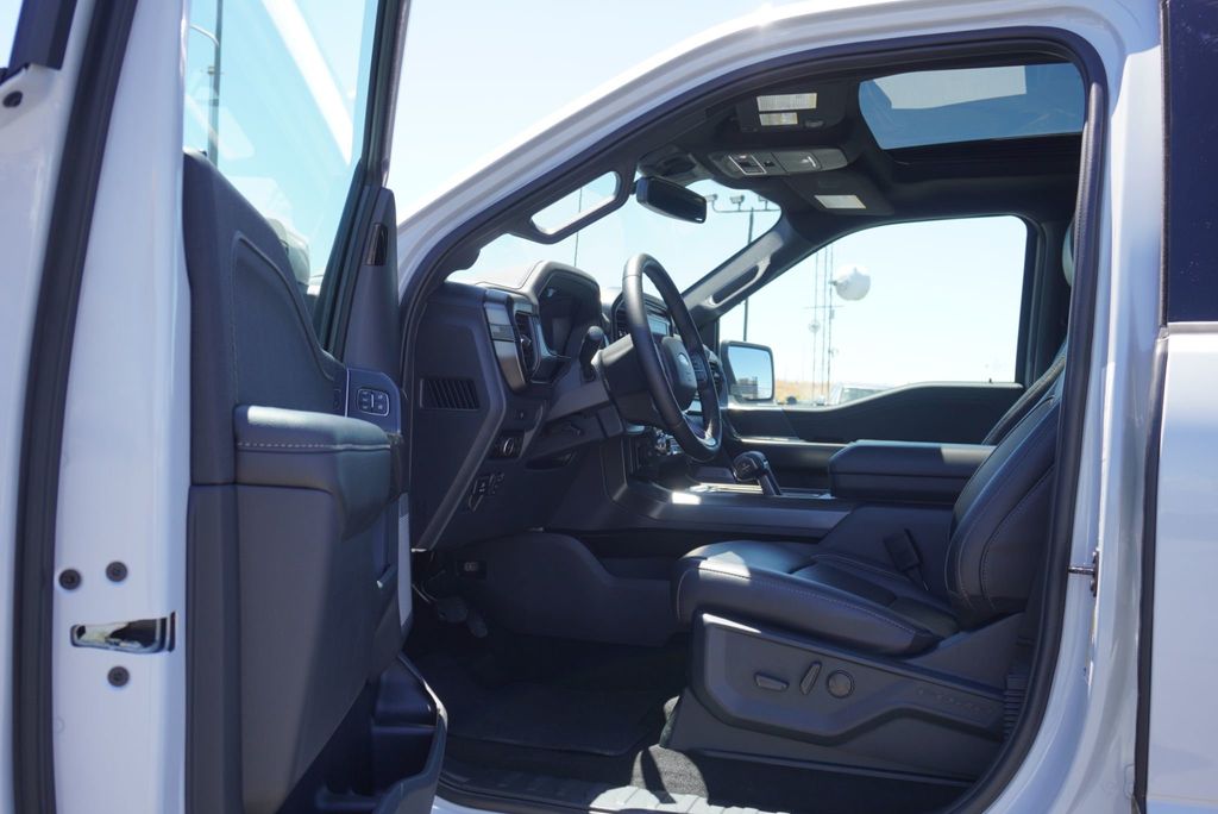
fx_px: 1168
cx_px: 609
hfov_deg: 55.1
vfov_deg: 38.4
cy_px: 407
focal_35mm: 34
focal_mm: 23
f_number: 5.6
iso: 100
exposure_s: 1/125
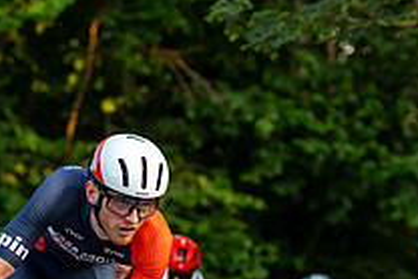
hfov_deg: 5.8
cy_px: 248
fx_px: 4148
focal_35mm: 357
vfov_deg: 3.9
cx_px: 30
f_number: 3.5
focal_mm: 108
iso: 1000
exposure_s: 1/800
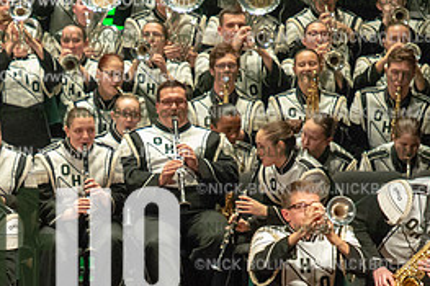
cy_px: 265
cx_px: 64
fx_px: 6064
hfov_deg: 4.1
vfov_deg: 2.7
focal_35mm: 508
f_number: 5.6
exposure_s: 1/320
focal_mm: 230
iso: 8000
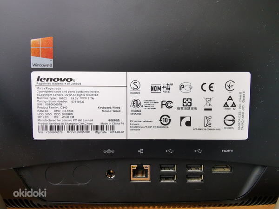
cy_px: 104
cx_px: 140
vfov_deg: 56.8
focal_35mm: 24
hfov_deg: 71.6
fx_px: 193
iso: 50
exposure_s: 1/107
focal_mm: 2.26
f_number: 2.2
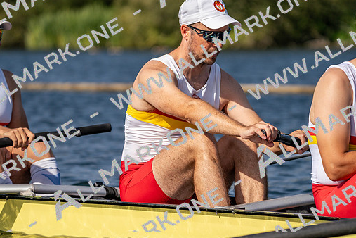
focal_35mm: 309
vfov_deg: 4.4
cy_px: 112
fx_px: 3055
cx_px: 197
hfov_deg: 6.7
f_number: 5.6
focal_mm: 270
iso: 125
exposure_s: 1/1600
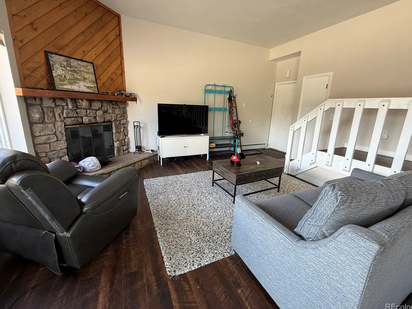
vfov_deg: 81.7
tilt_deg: -13.6
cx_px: 209
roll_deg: -2.8
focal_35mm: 15
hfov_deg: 98.2
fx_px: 179
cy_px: 147
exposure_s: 1/99
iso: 200
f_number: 2.2
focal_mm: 2.22
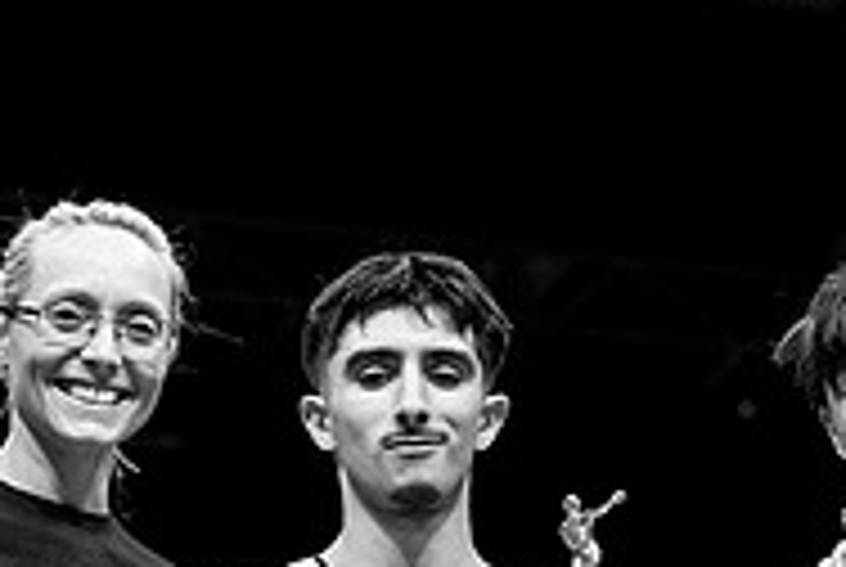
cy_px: 700
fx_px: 4354
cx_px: 711
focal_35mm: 185
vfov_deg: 7.4
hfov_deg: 11.0
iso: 4000
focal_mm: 60
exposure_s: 1/400
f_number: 2.8
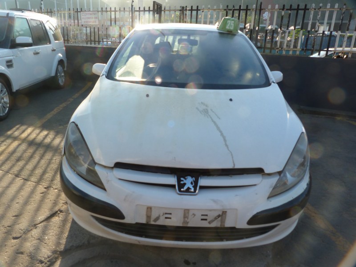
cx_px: 178
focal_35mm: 25
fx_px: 257
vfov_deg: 54.9
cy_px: 134
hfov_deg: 69.4
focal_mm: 4.5
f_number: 4
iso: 80
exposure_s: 1/160
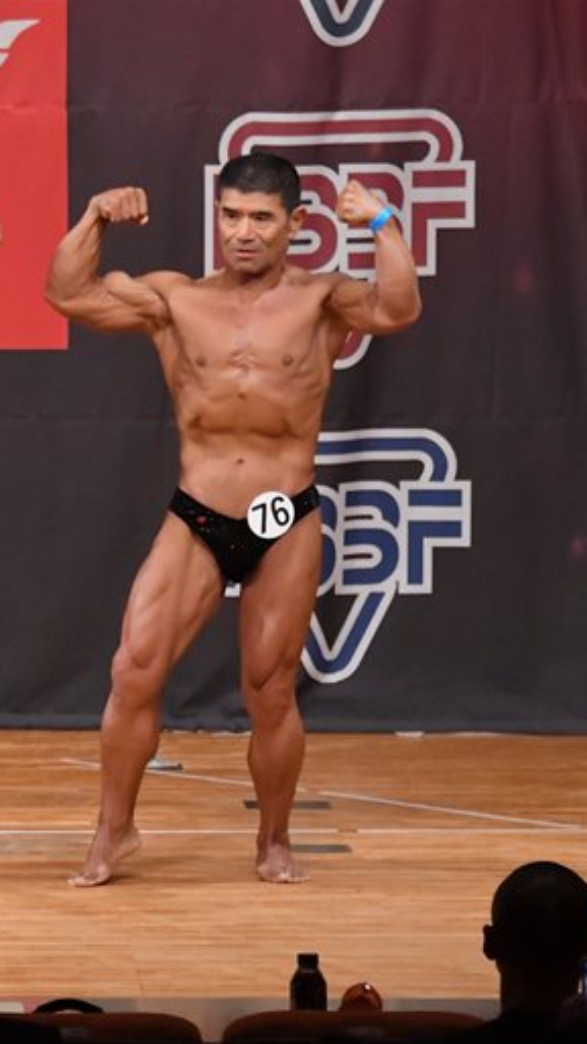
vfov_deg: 5.7
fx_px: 10491
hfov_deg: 3.2
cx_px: -137
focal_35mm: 379
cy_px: 522
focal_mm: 160
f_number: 5.6
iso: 8000
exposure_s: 1/400
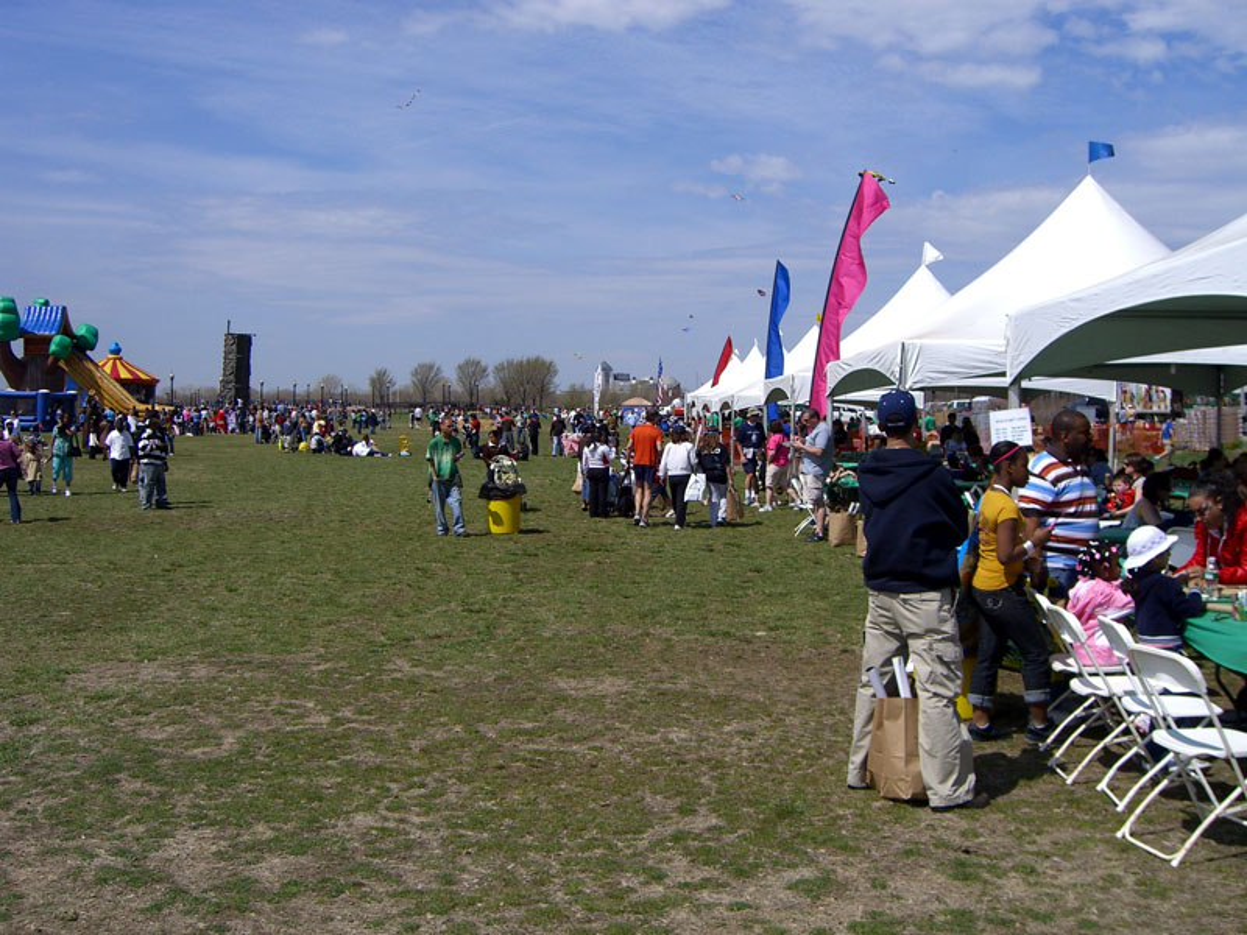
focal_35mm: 38
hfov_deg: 49.0
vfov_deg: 37.7
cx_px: 624
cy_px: 468
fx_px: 1369
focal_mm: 7.9
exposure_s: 1/320
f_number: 8
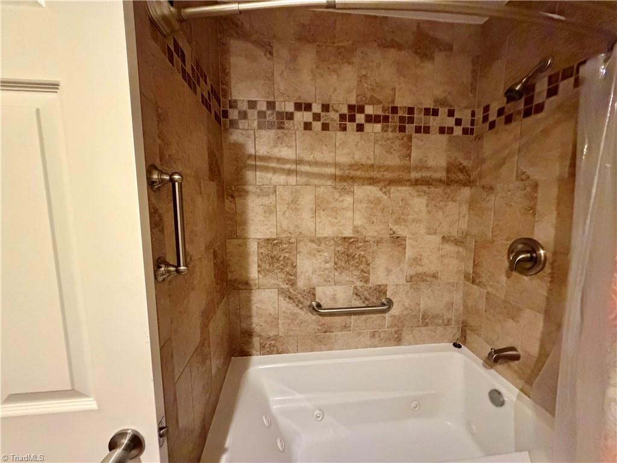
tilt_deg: -6.4
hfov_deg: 102.1
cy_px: 232
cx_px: 308
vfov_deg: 85.7
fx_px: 250
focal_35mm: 14
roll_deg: +1.7
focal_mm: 2.22
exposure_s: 1/60
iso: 1000
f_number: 2.2
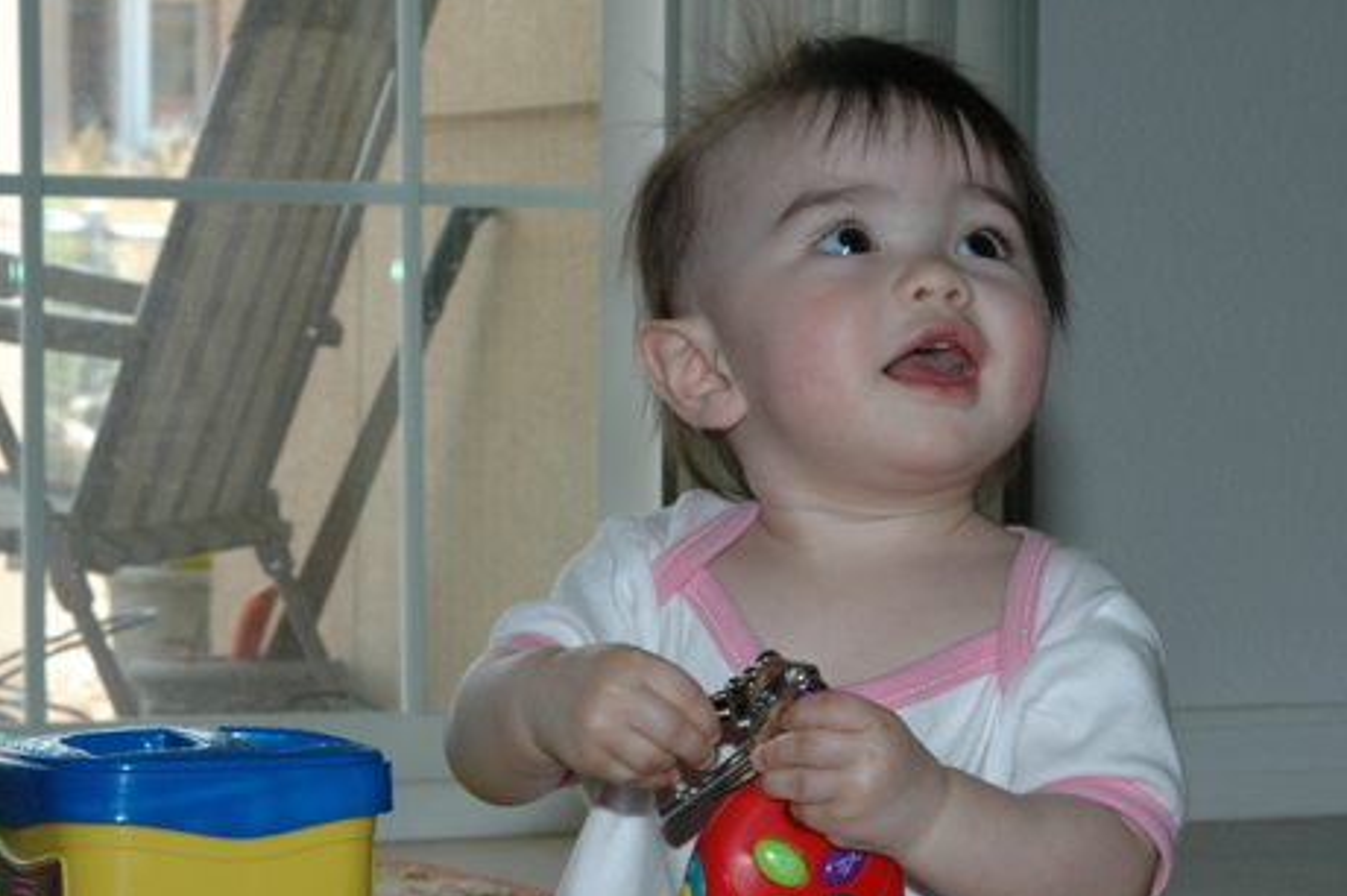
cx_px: 700
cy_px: 596
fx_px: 5459
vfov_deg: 9.4
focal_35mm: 146
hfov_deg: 14.1
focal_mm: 70
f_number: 13
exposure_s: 1/60
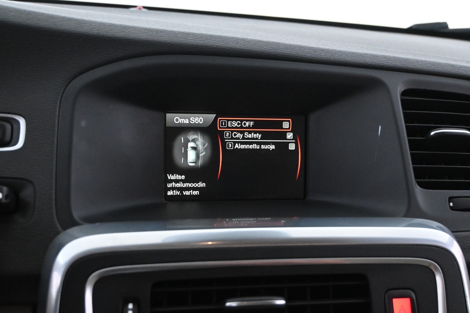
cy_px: 156
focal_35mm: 41
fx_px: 538
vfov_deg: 32.4
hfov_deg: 47.2
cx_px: 235
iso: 6400
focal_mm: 27.5
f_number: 4.5
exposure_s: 1/60
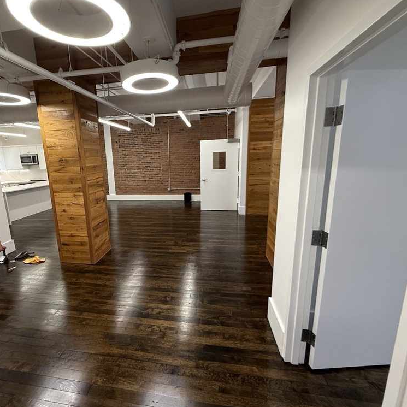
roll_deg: +2.5
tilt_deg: -11.4
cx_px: 172
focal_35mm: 17
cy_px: 204
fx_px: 226
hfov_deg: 83.3
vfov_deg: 84.0
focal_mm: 2.22
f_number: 2.2
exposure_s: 1/120
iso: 320
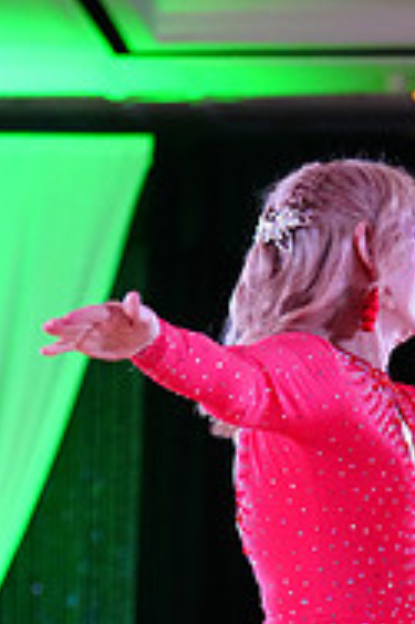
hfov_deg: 6.3
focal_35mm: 216
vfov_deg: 9.3
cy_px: 850
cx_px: 513
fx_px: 3742
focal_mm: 70
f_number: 2.8
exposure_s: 1/400
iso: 6400
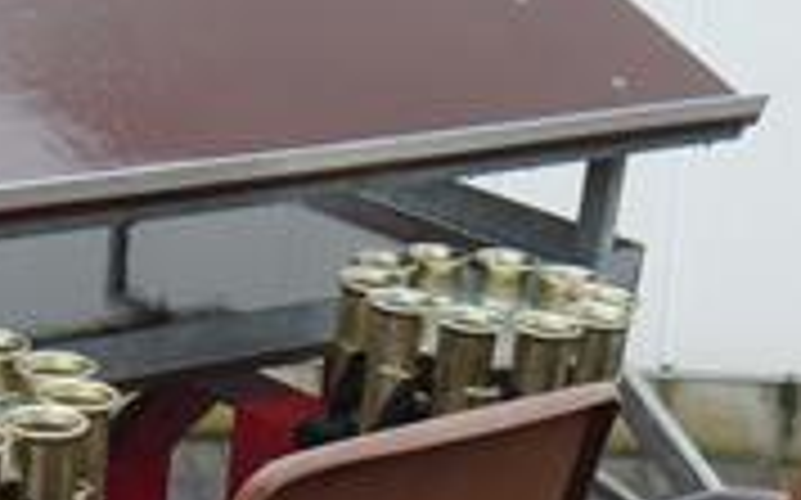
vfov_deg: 11.0
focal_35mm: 114
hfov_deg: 18.2
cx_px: 178
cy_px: 743
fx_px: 2487
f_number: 3.5
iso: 160
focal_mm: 15
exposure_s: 1/100
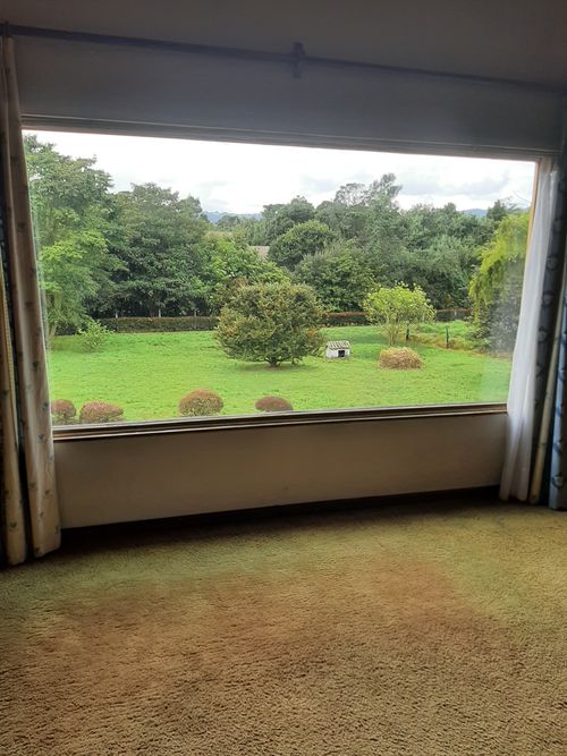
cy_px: 378
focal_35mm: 26
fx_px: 568
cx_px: 284
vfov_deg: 67.3
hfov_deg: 53.0
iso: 40
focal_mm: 3.93
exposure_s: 1/382
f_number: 1.7
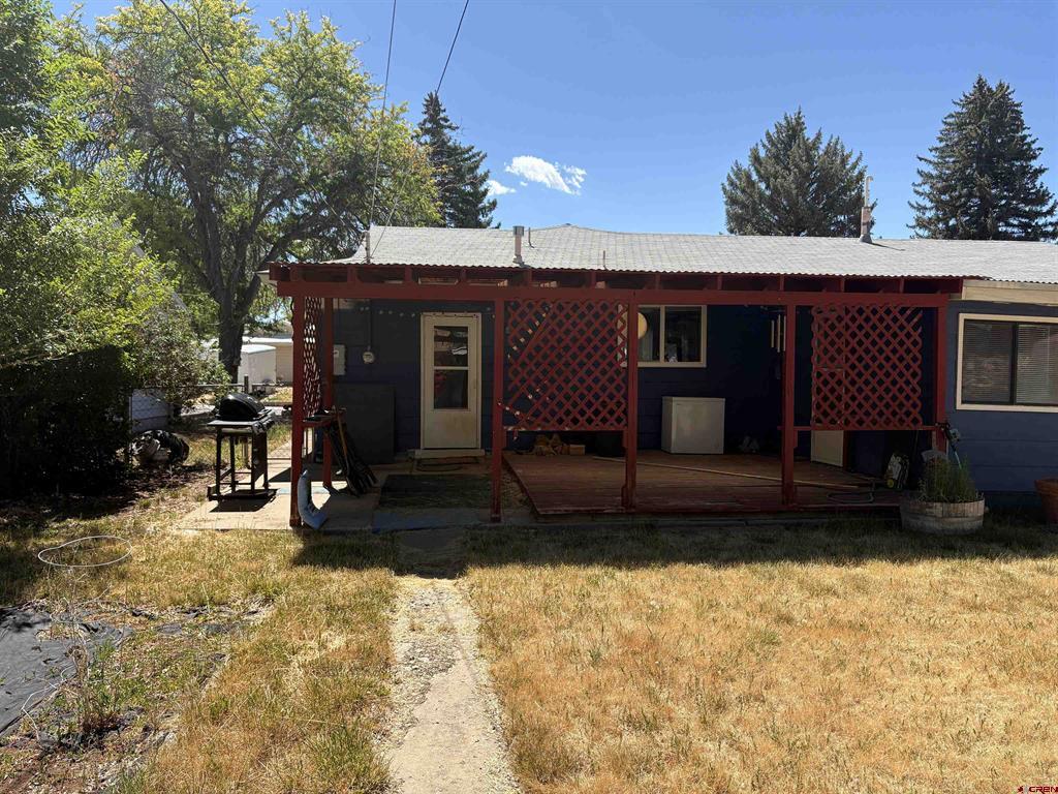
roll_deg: -0.2
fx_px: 795
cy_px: 397
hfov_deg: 67.3
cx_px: 529
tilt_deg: -1.3
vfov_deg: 53.1
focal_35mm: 26
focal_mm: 5.96
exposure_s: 1/2075
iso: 50
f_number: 1.6
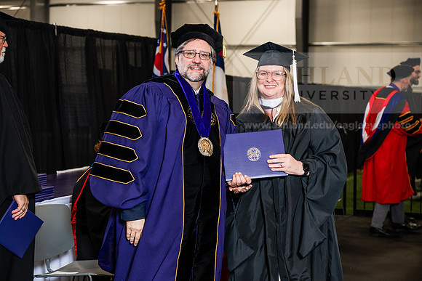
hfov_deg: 28.8
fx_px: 821
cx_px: 211
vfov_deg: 19.5
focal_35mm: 70
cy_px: 140
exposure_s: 1/200
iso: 1250
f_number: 4.5
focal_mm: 70
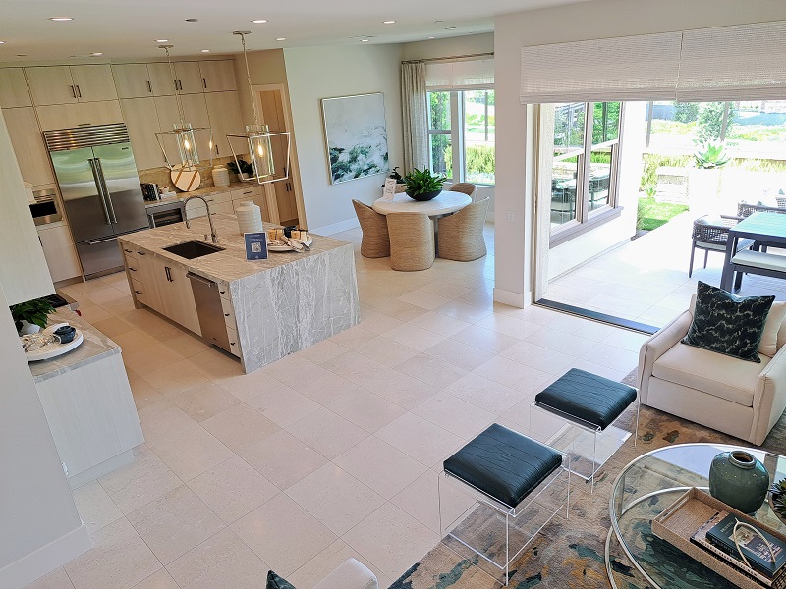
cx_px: 393
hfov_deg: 71.6
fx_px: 545
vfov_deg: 56.8
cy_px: 294
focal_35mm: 24
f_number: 1.8
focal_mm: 5.23
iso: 50
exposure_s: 1/60
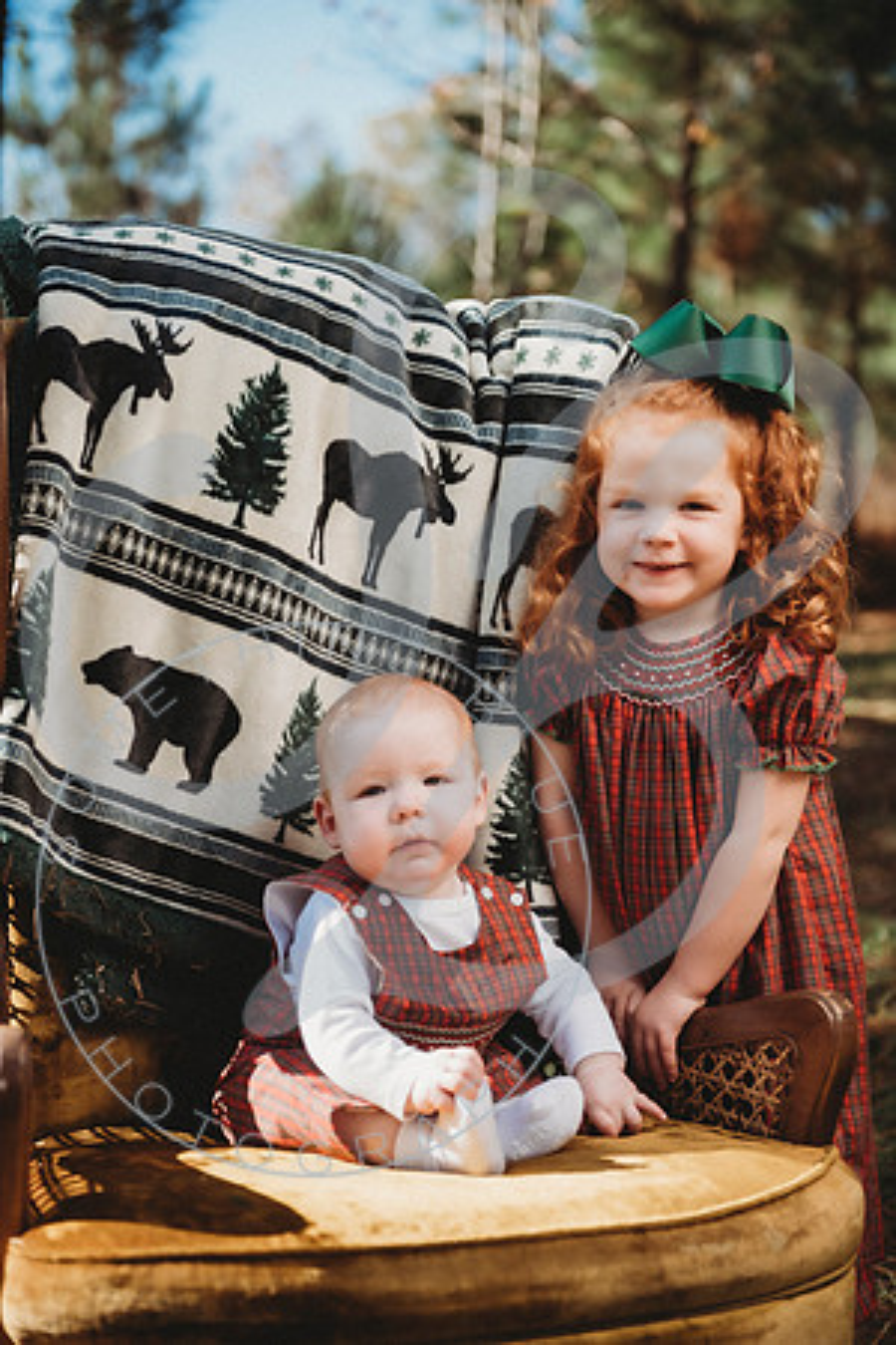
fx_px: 2314
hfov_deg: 21.9
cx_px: 448
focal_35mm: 62
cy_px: 672
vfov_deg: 32.4
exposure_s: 1/500
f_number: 2.8
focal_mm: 62
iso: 100
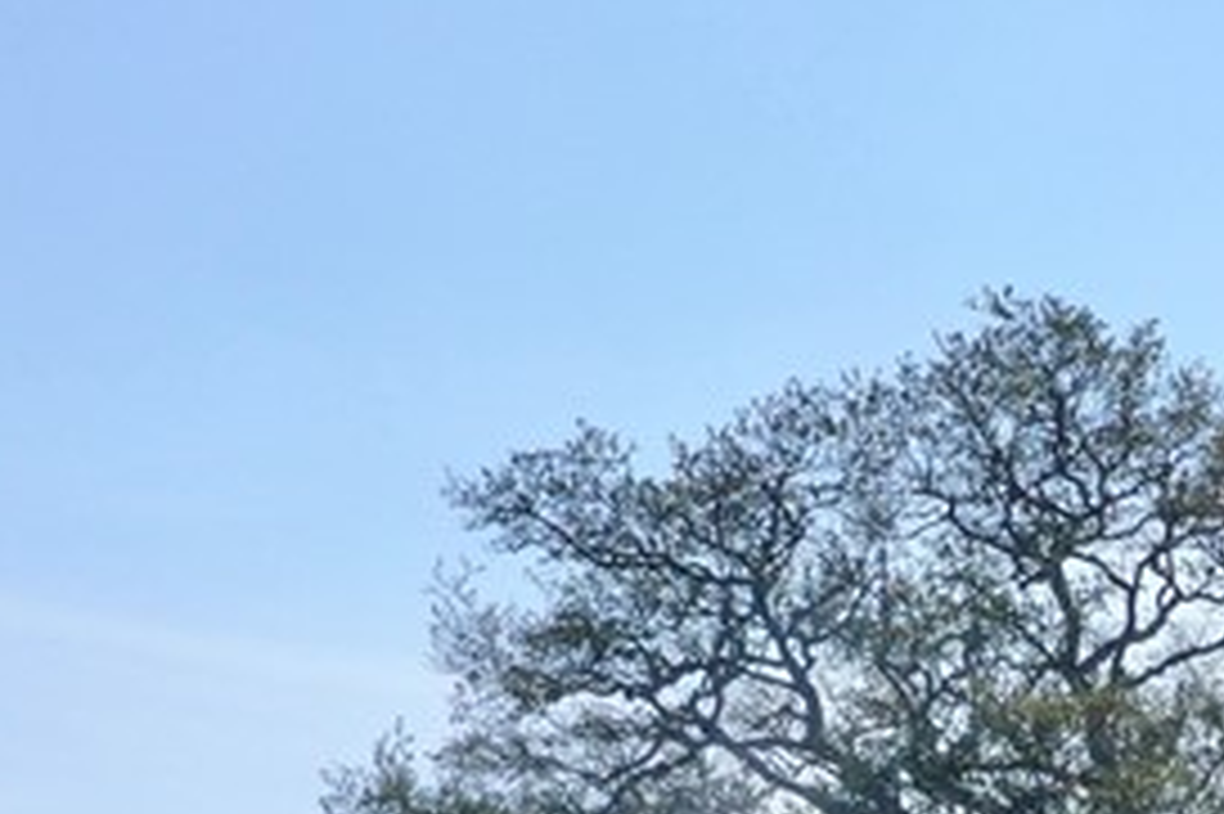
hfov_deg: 15.5
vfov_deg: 11.2
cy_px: 1547
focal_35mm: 112
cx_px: 2250
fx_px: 3806
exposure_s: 1/640
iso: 100
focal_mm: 10.26
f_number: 6.3
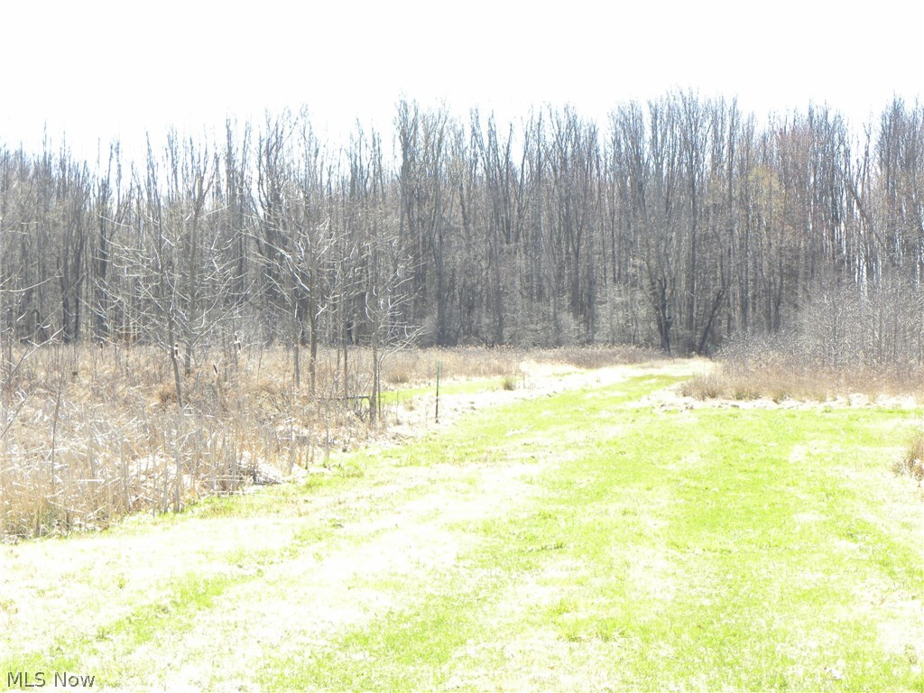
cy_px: 346
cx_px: 462
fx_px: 2803
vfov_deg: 14.1
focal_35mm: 105
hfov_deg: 18.7
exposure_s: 1/80
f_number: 4.5
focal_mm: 18.8
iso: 64
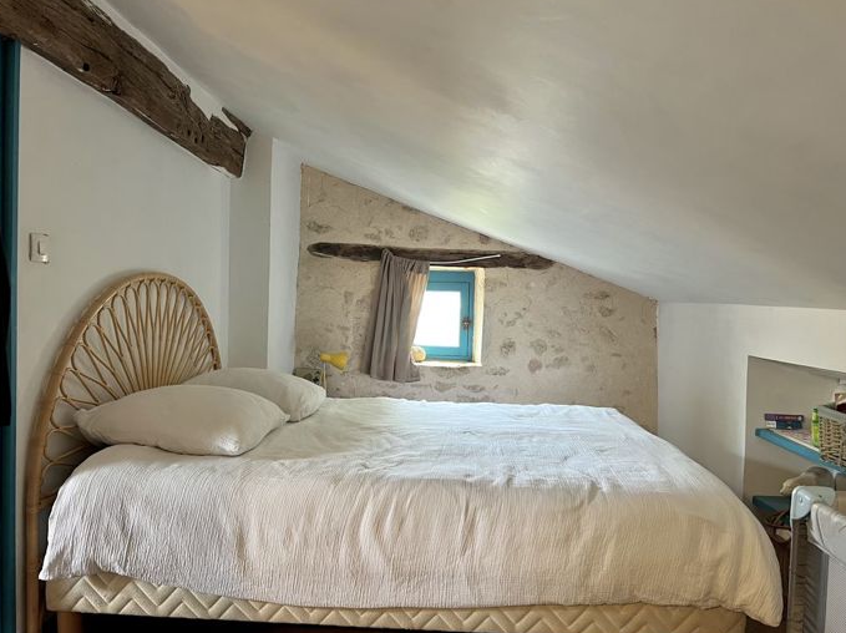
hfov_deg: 65.4
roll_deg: -1.1
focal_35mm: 27
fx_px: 659
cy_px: 316
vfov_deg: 51.3
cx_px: 421
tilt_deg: -2.2
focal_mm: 5.7
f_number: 1.5
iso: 100
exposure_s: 1/50
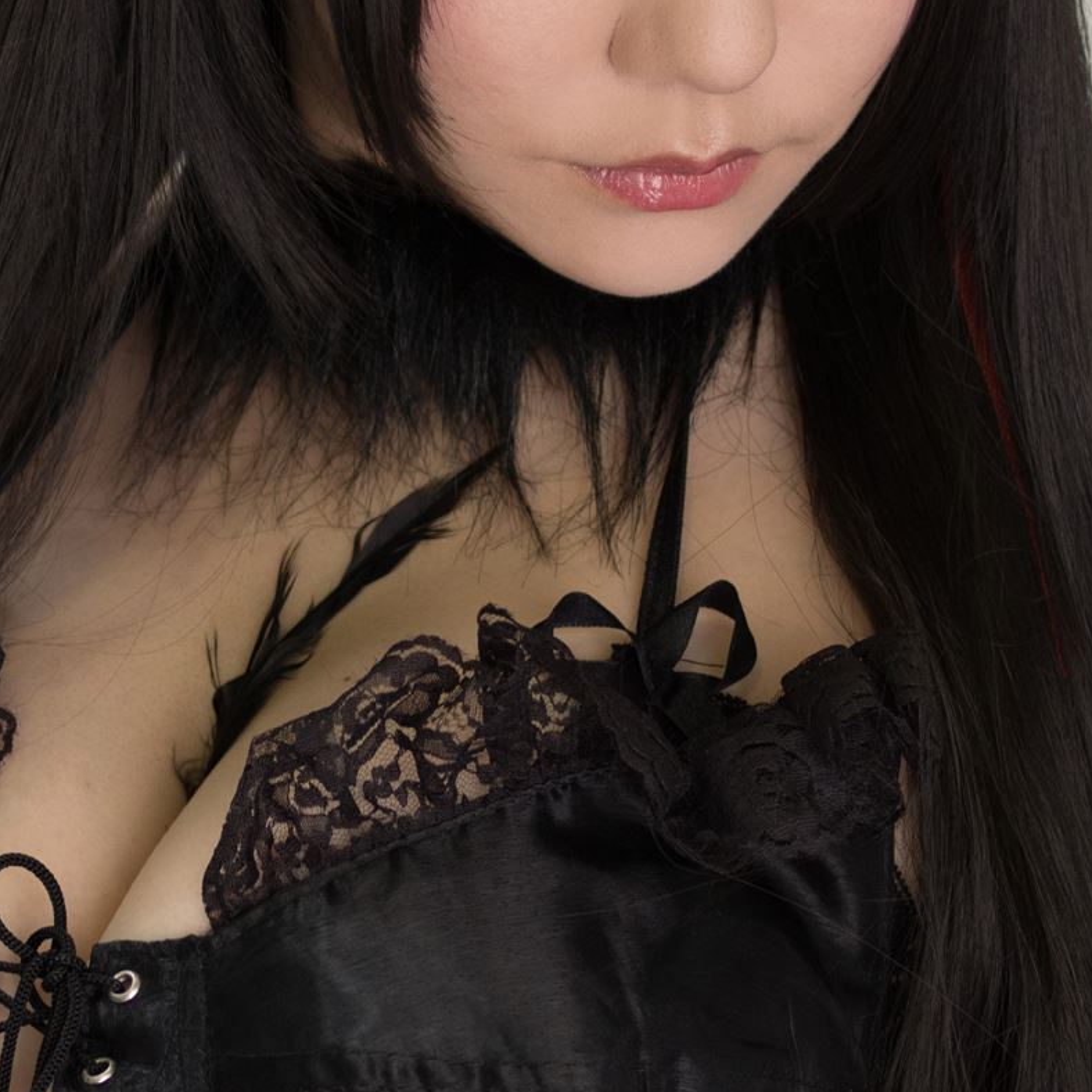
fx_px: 4247
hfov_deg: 14.6
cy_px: 528
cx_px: 284
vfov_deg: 14.7
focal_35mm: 119
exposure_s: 1/60
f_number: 3.5
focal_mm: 31
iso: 400
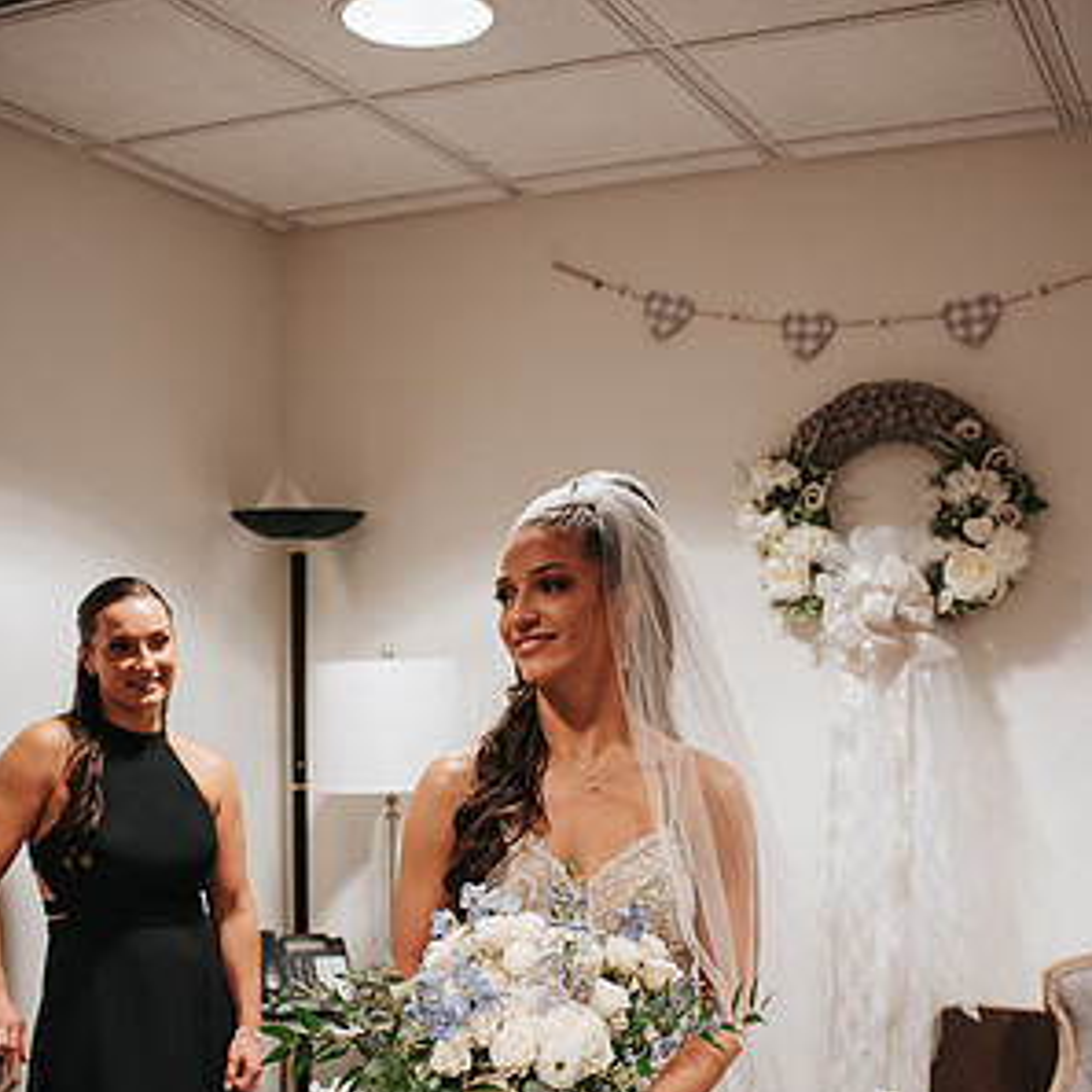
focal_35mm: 45
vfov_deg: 37.1
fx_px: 1606
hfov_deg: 37.6
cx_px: 544
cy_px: 735
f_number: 2.8
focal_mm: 35
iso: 720
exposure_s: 1/125
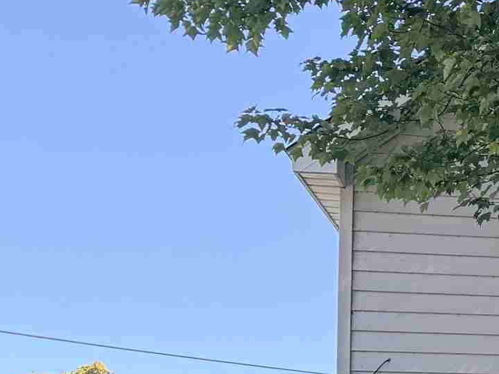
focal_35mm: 103
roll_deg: +1.6
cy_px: 525
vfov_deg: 13.7
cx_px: 1058
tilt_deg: +4.4
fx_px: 1485
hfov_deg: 14.8
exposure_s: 1/840
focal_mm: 6.76
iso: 100
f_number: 1.78
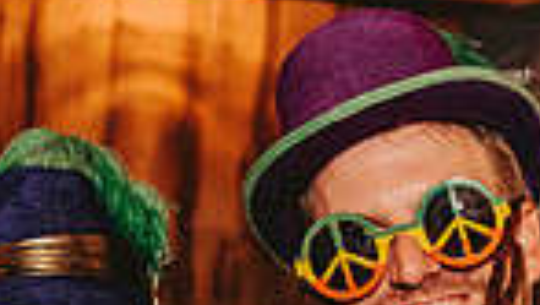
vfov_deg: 10.0
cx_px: 459
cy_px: 509
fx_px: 1662
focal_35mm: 116
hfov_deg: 18.2
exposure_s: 1/125
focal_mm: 28
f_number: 2.8
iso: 1250
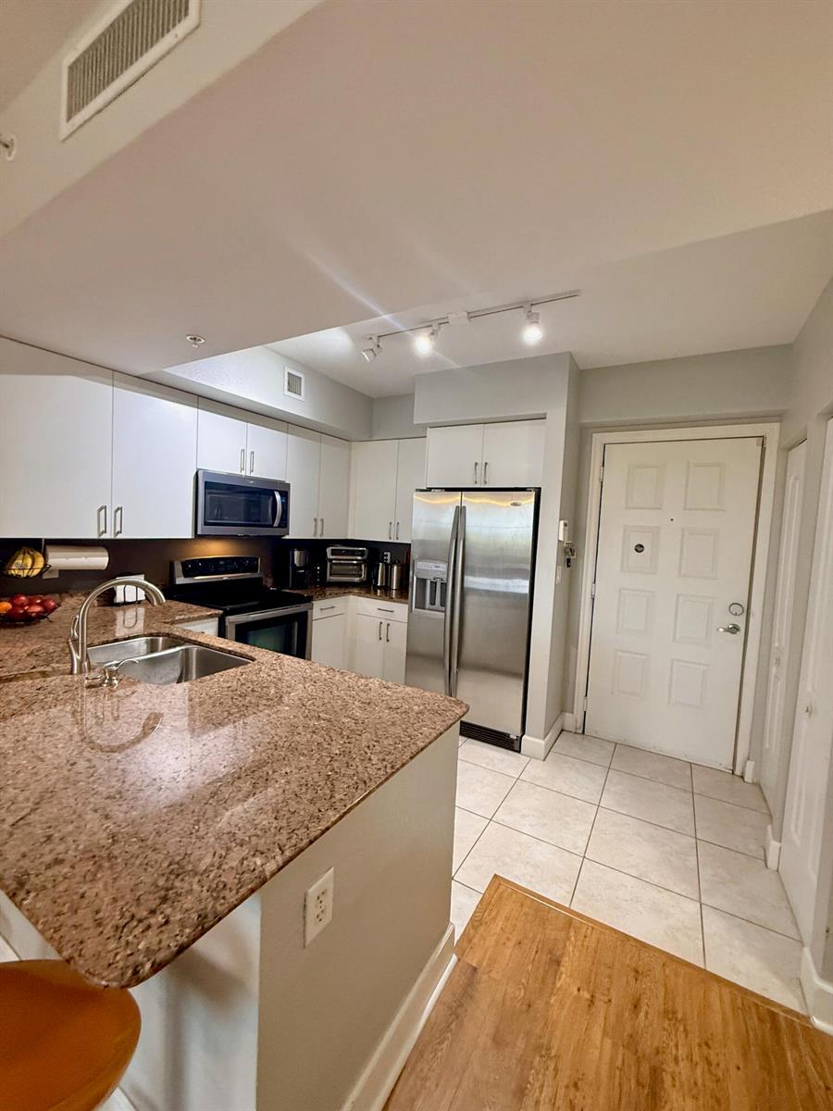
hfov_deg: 85.7
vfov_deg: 102.1
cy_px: 556
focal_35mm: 14
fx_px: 449
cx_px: 416
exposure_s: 1/60
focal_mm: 2.22
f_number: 2.2
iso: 320
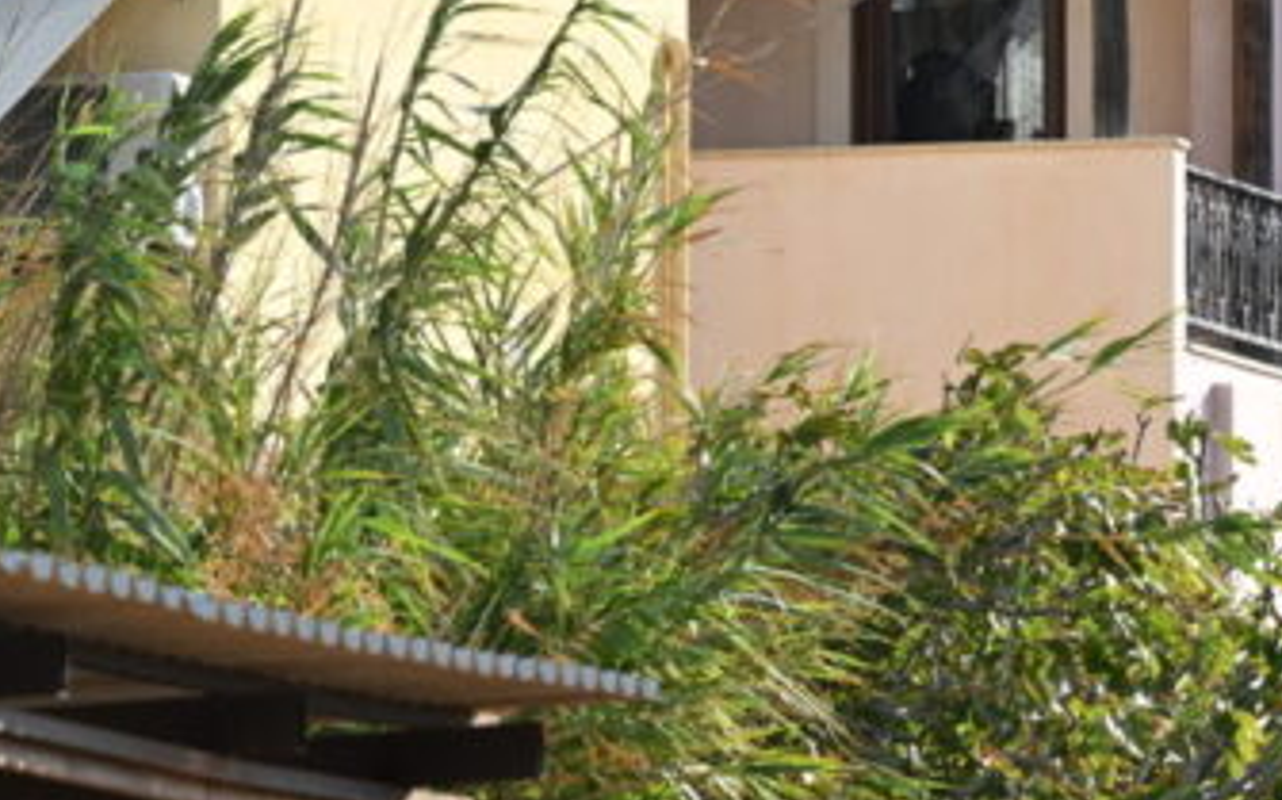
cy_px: -50
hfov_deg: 5.5
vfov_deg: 3.4
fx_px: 13305
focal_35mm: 381
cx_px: 953
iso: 320
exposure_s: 1/1250
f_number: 5
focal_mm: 120
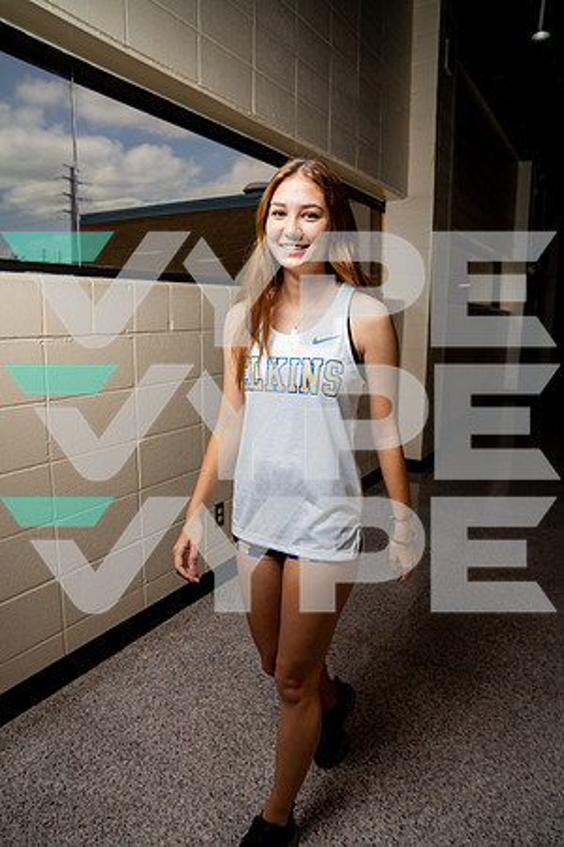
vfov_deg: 73.7
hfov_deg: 53.1
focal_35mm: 24
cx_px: 282
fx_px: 564
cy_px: 424
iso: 320
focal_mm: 24
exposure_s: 1/250
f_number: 5.6
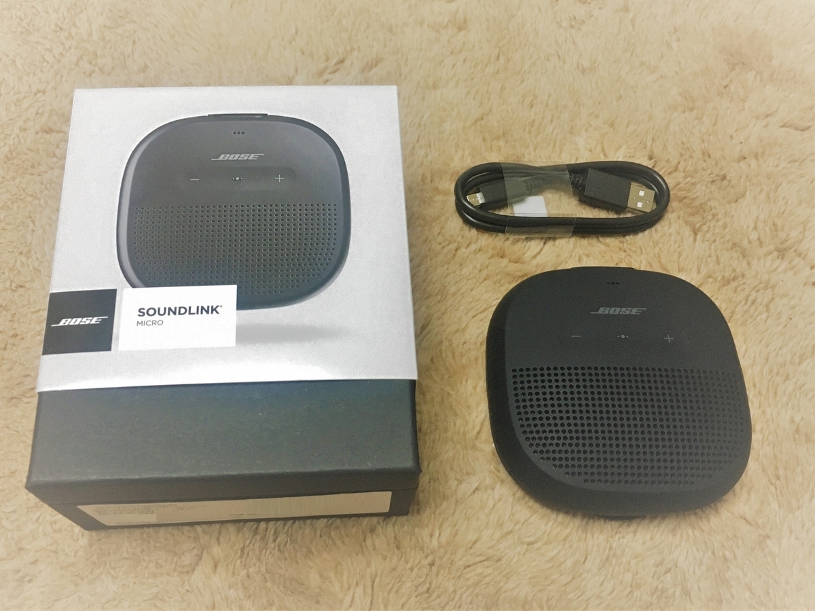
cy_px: 306
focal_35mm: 29
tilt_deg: -62.2
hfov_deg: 61.7
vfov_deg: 48.2
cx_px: 408
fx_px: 683
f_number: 2.2
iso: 250
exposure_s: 1/30
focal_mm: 4.15
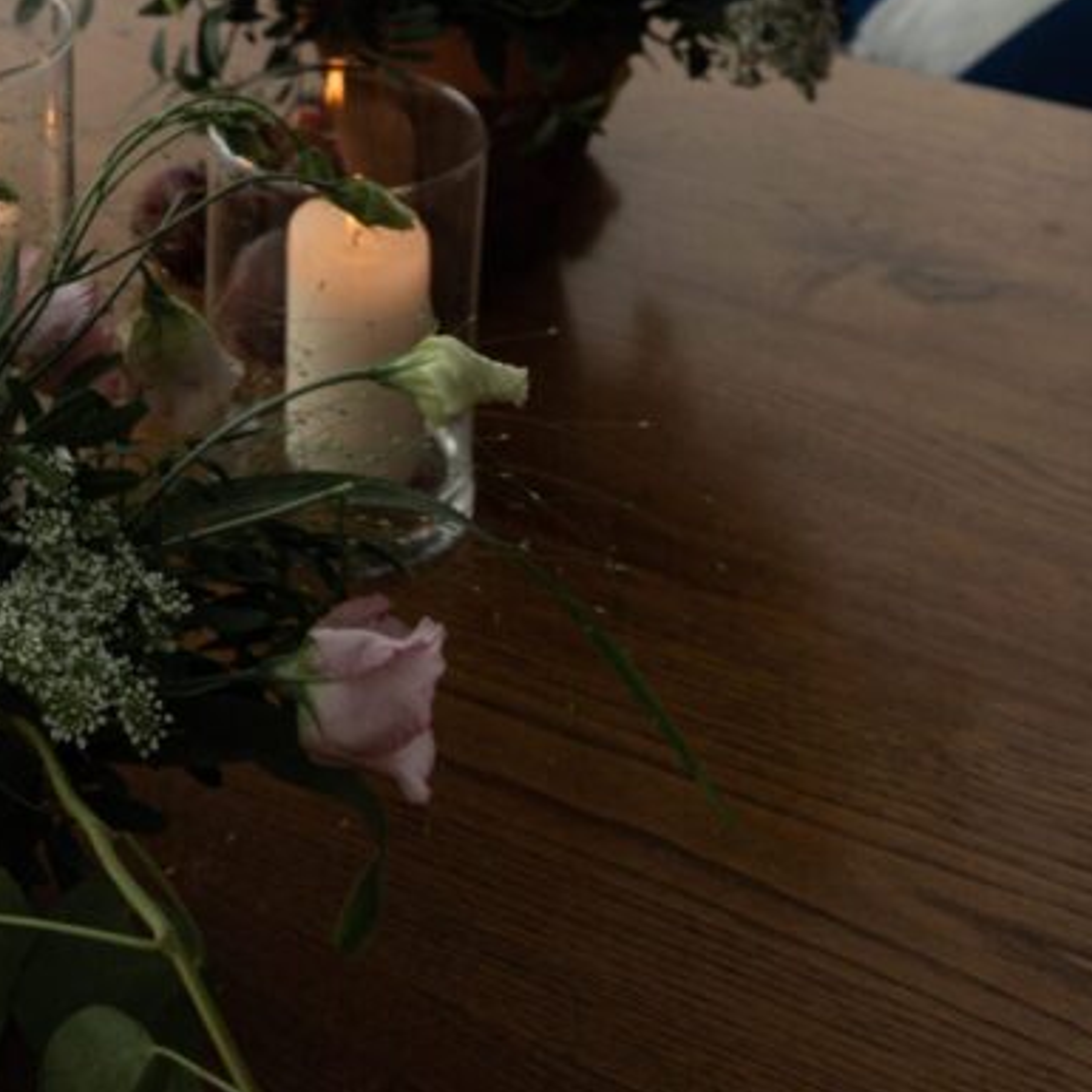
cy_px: -386
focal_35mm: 61
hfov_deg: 27.0
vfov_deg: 24.1
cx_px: 71
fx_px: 2177
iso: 640
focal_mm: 24
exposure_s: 1/200
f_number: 7.1
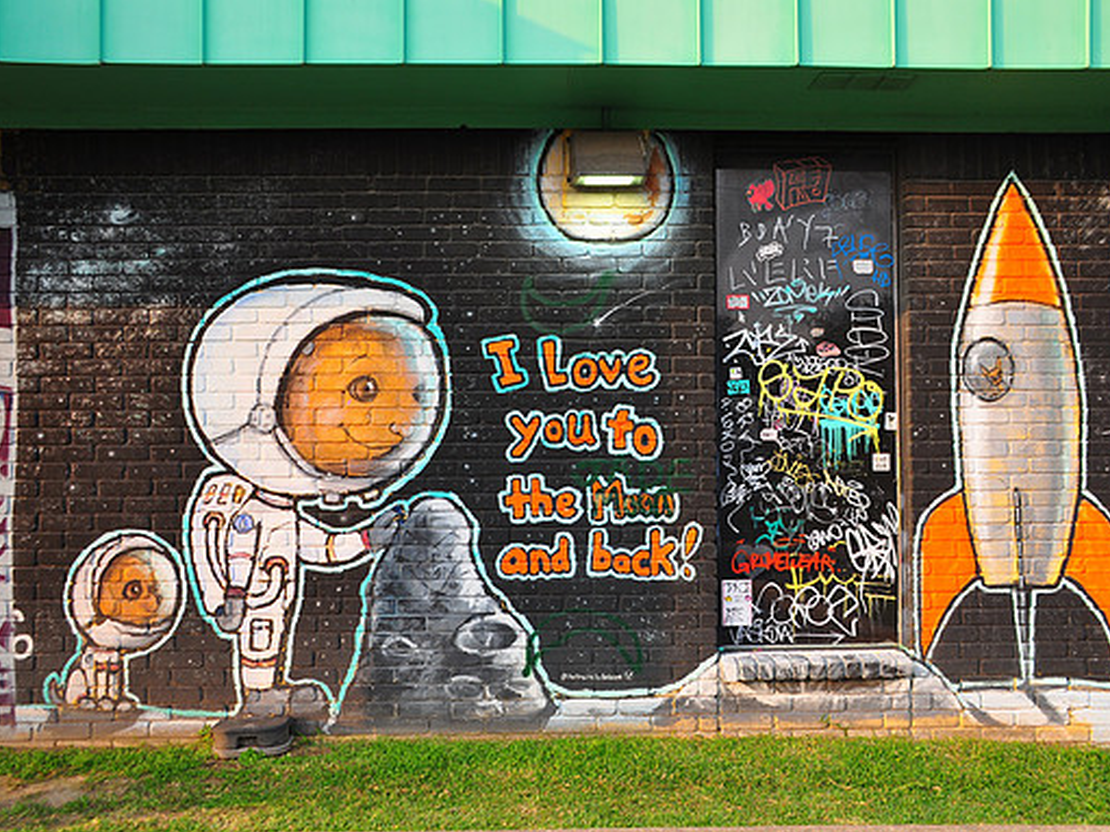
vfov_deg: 39.6
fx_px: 1154
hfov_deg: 51.4
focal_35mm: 36
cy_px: 416
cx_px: 571
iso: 200
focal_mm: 22
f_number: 5
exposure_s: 1/160
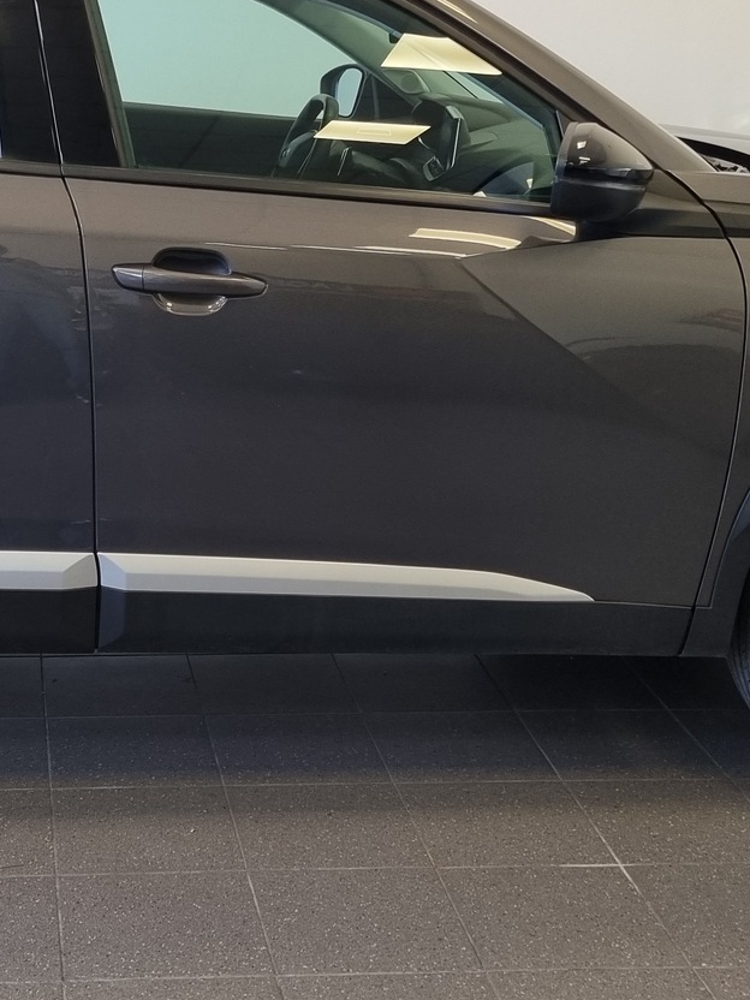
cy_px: 328
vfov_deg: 30.5
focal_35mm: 63
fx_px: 1820
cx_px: 115
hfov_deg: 22.9
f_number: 1.8
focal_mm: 5.4
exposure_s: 1/100
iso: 80
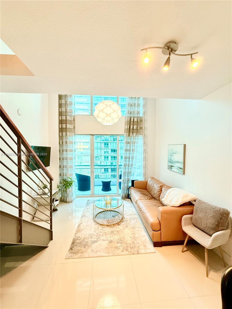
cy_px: 154
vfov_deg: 102.1
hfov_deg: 85.7
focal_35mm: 14
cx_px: 116
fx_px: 125
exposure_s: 1/60
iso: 400
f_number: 2.2
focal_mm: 2.22
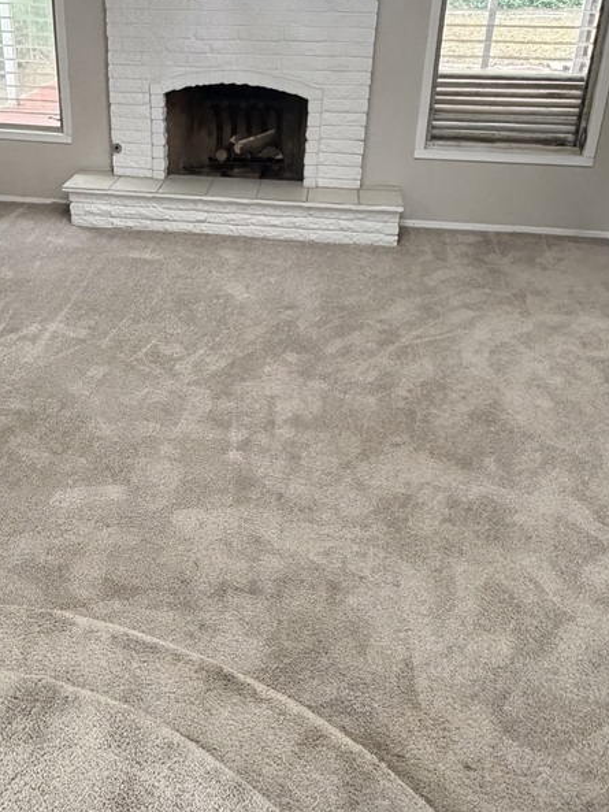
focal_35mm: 34
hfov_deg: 41.0
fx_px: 797
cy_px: 267
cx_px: 179
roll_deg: +1.5
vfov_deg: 52.8
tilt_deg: -22.8
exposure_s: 1/60
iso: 250
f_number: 2.2
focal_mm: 2.22
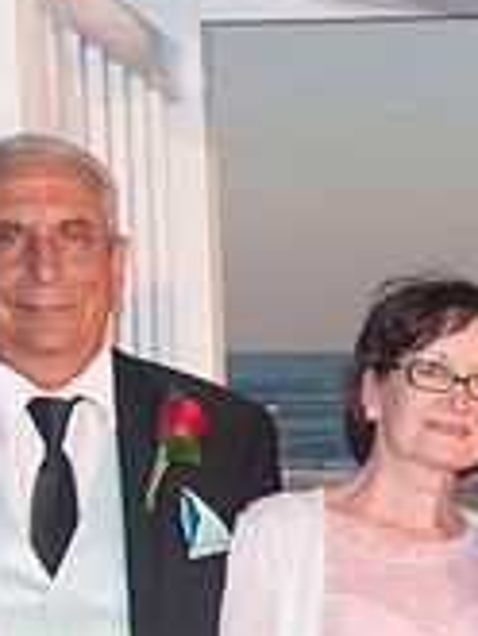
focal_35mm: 136
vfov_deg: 14.2
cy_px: 688
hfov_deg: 10.5
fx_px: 2501
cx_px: 742
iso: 100
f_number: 8
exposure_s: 1/250
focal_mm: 26
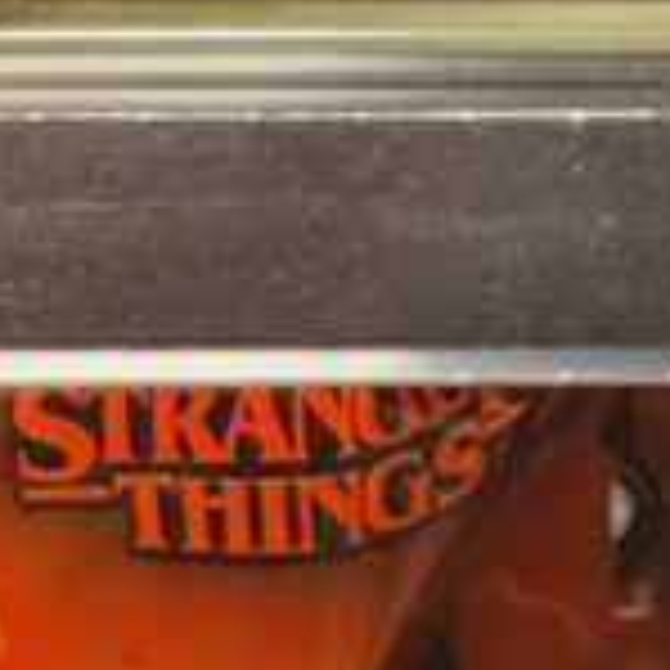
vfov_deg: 10.1
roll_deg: -1.1
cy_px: -728
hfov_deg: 10.1
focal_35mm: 158
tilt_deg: -31.6
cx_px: 1416
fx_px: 3460
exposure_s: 1/60
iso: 320
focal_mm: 4.2
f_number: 1.6
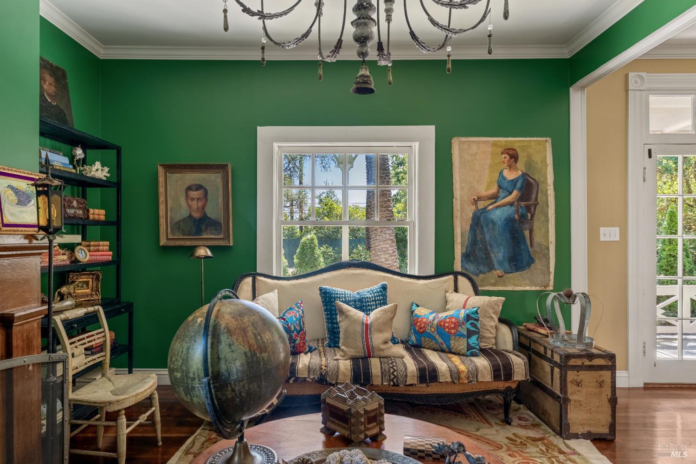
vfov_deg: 58.8
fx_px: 412
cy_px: 232
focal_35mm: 21
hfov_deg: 80.4
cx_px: 348
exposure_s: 1/200
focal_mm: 21.3
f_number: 7.1
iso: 400
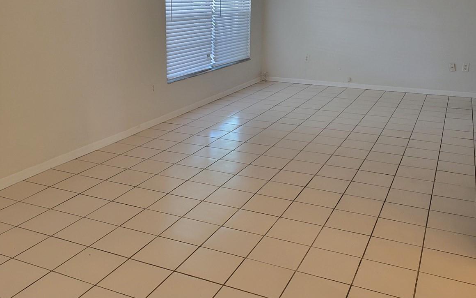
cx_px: 213
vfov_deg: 33.2
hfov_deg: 51.5
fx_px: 493
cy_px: 94
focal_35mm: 38
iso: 250
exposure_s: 1/60
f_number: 1.8
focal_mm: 5.4
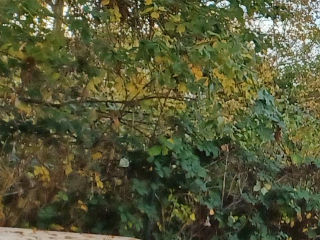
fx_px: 1248
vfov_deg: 10.9
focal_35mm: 135
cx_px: 811
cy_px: 222
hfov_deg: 11.5
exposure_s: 1/176
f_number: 1.8
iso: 32
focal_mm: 4.6
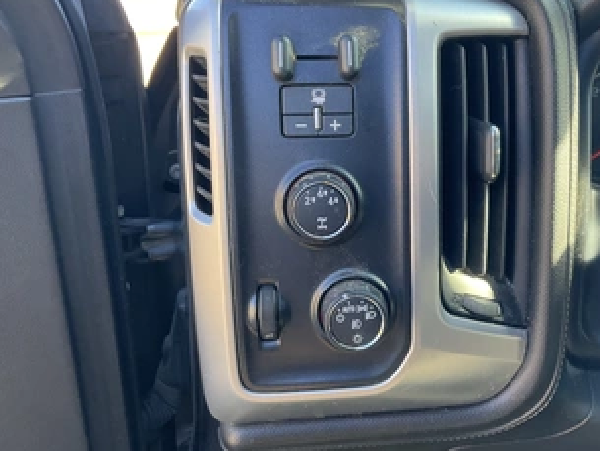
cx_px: 378
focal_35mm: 38
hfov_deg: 48.5
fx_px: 659
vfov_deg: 37.7
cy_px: 205
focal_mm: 3
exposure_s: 1/119
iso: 64
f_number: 1.8
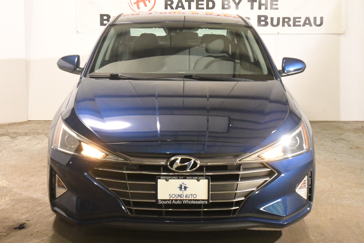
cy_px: 122
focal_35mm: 62
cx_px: 182
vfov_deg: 21.9
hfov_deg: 32.4
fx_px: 627
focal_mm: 31
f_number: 10
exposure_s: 1/250
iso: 10000
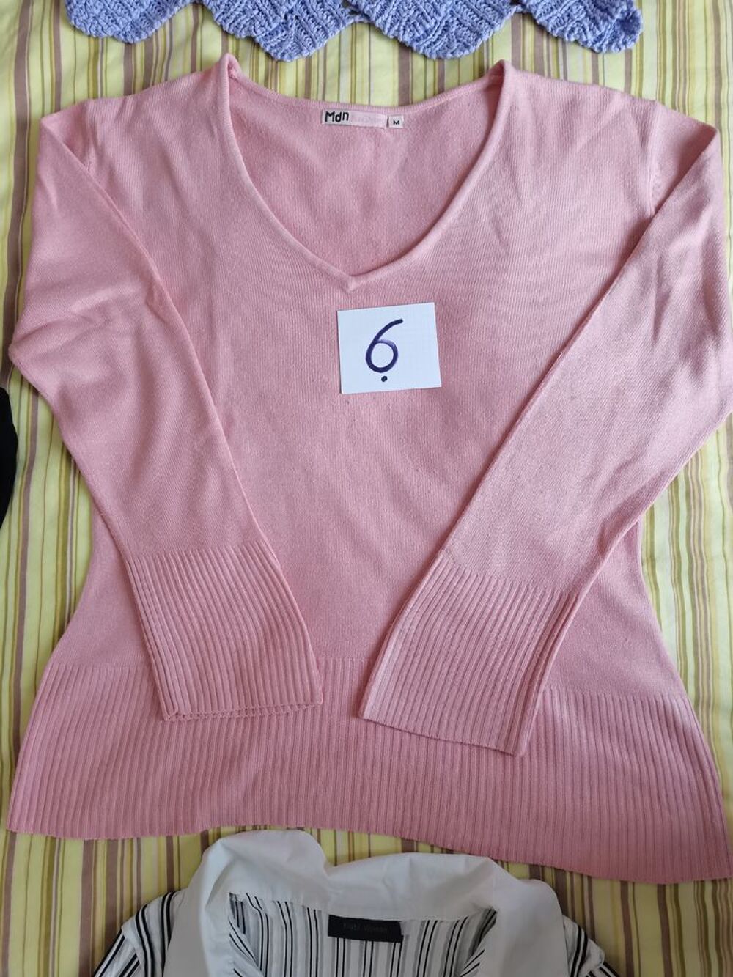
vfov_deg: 67.3
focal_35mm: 26
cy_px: 488
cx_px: 366
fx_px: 734
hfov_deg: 53.1
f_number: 1.8
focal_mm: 5.58
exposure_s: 1/40
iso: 500
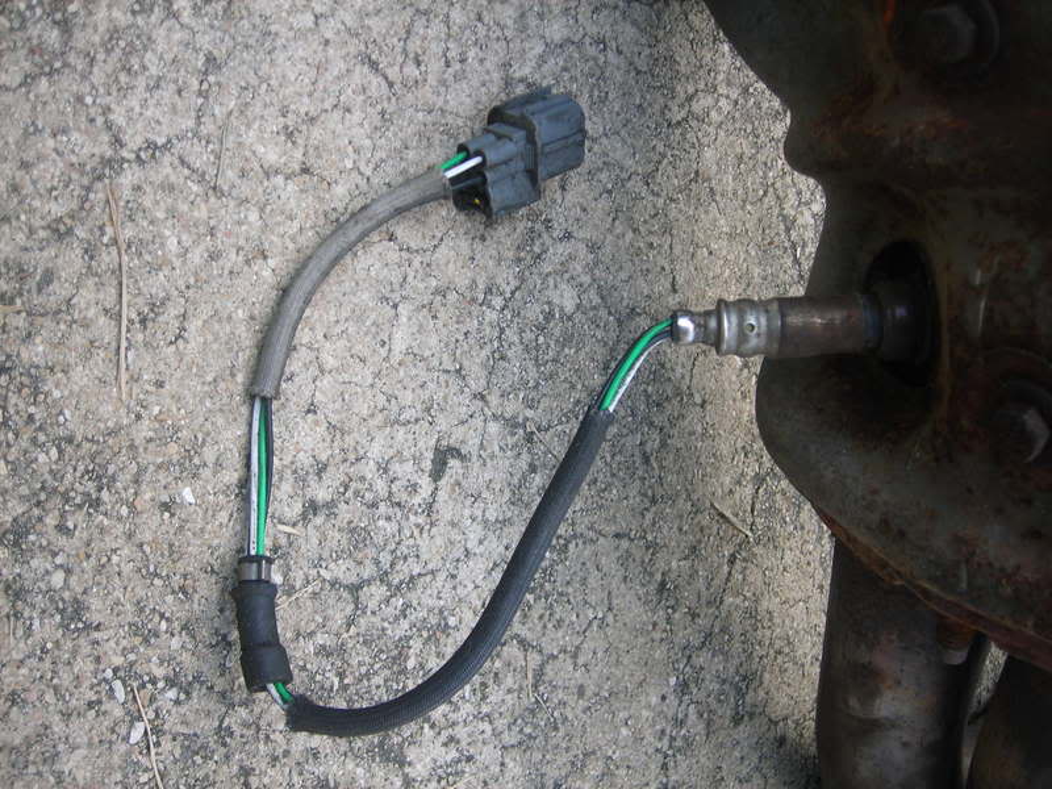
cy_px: 394
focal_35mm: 47
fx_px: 1428
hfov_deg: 40.4
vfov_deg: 30.9
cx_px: 526
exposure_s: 1/138
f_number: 3.4
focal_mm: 7.8
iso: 50
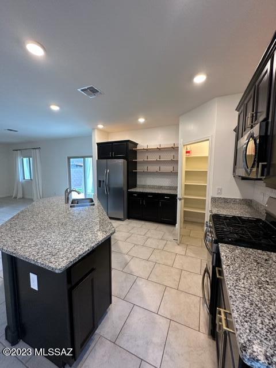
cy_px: 184
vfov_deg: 102.1
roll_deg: +0.8
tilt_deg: -5.1
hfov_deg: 85.7
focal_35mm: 14
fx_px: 149
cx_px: 138
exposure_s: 1/120
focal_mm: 2.22
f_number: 2.2
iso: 320
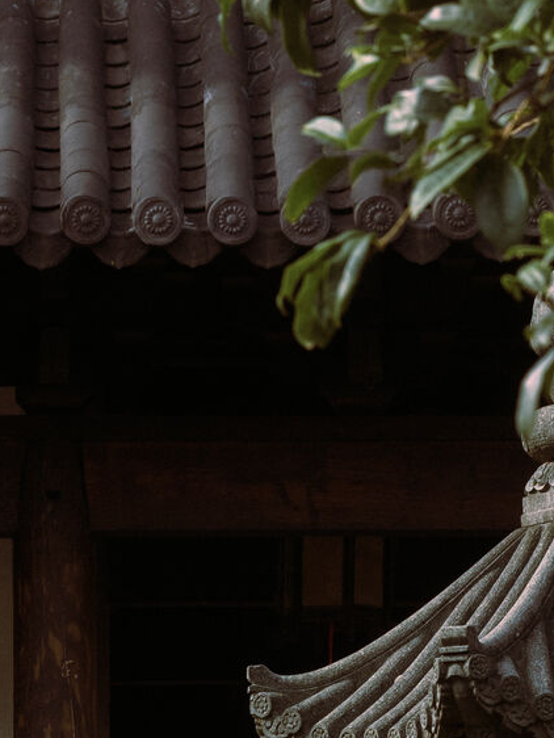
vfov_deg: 8.1
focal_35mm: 240
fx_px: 5117
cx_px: 185
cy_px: 957
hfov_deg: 6.2
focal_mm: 78
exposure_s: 1/500
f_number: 11
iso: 500
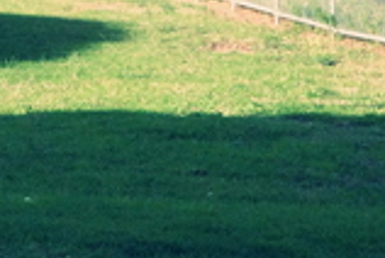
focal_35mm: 202
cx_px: -115
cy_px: -167
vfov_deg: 6.7
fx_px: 2164
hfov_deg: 10.0
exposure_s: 1/500
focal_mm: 26
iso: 1600
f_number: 16
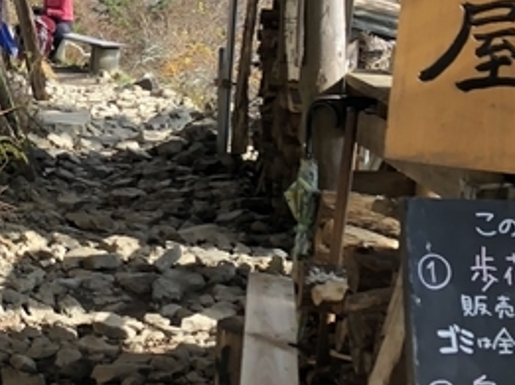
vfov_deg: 13.4
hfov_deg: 17.7
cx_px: 67
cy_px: 85
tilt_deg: -4.6
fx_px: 1634
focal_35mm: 110
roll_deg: -0.3
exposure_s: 1/156
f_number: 1.8
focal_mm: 3.99
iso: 20
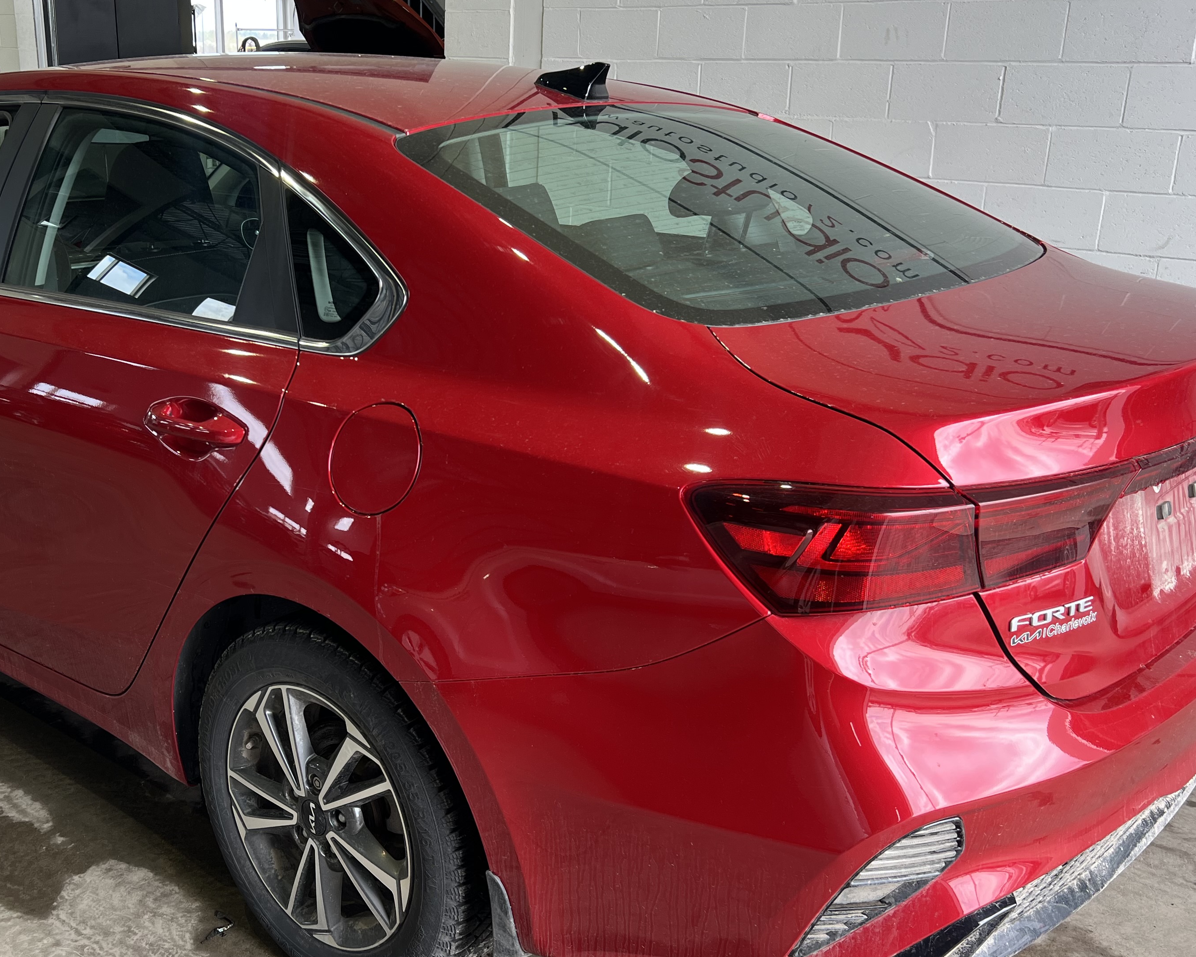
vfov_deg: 39.1
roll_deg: +0.1
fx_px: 1345
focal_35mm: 38
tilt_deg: -17.1
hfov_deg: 47.6
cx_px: 460
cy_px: 496
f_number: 1.5
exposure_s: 1/137
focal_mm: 5.7
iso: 32
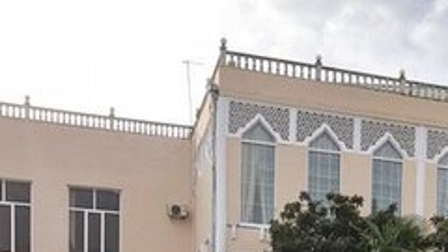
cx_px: 330
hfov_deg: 32.8
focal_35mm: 63
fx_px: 748
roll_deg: -1.0
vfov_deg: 16.5
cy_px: 433
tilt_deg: -2.8
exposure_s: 1/923
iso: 20
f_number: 1.8
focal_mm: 3.99
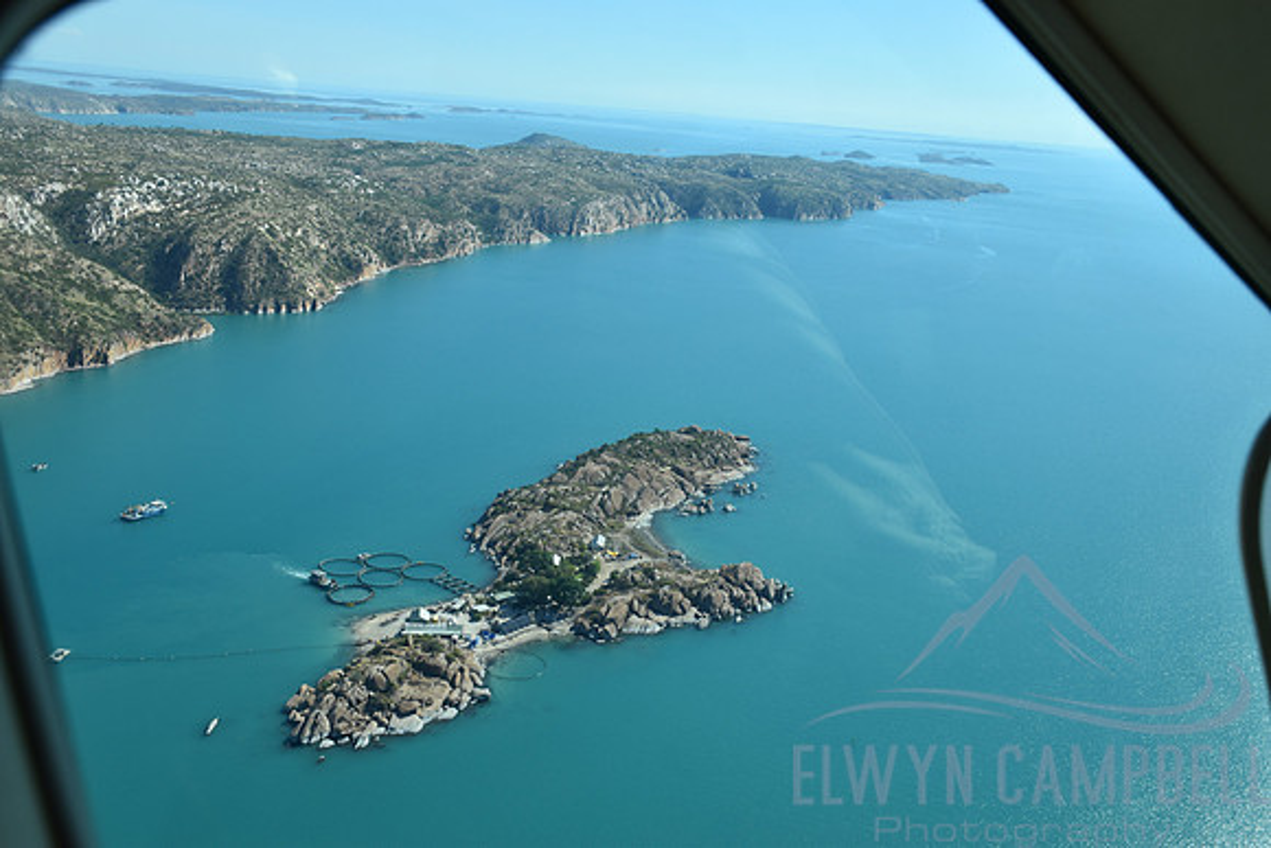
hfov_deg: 53.1
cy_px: 424
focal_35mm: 36
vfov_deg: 36.9
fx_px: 1271
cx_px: 636
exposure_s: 1/320
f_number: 9
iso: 200
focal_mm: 24
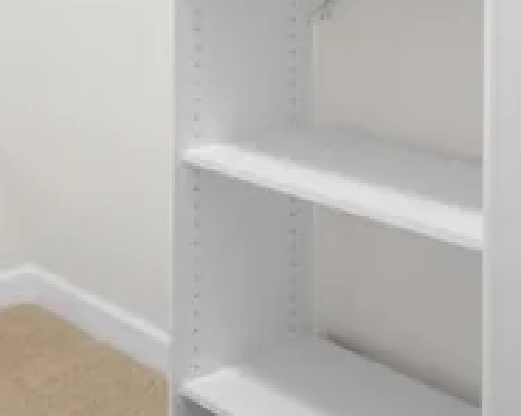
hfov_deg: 28.0
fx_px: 1020
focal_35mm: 66
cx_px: 99
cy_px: -110
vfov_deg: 21.2
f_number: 8
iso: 125
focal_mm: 15.5
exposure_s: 1/1.67
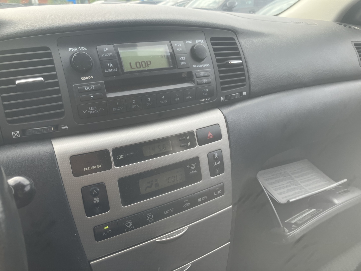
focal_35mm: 28
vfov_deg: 49.7
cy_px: 136
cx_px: 180
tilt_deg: -21.4
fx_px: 292
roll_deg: -1.0
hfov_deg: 63.4
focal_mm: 3.99
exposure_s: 1/154
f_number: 1.8
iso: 25
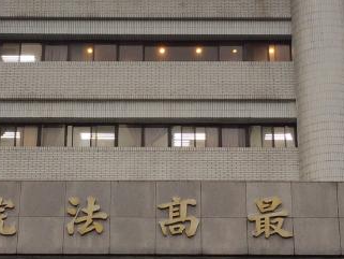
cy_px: 86
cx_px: 153
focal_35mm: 112
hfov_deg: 17.6
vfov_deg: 13.2
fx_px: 1113
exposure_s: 1/60
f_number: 2.2
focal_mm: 4.12
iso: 50
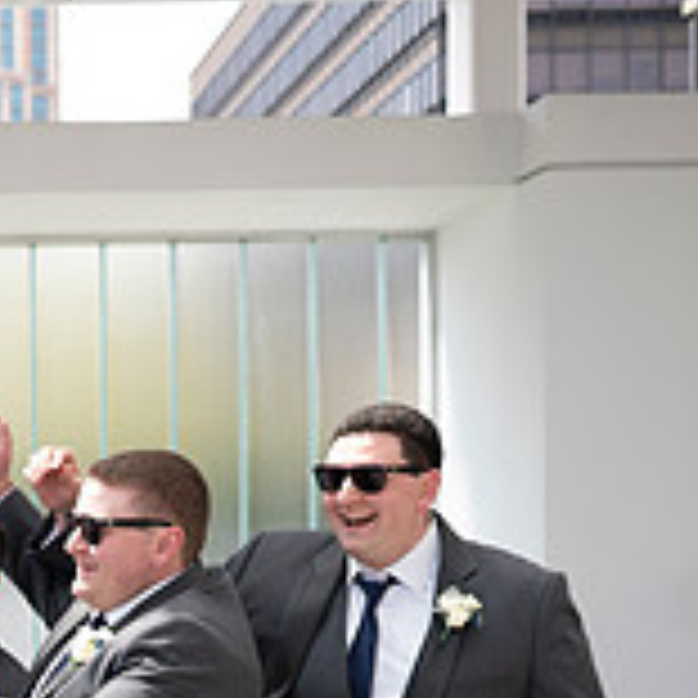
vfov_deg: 16.4
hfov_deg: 15.9
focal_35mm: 102
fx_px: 2327
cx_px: -297
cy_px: 824
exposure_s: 1/250
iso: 50
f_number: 2.8
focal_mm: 32
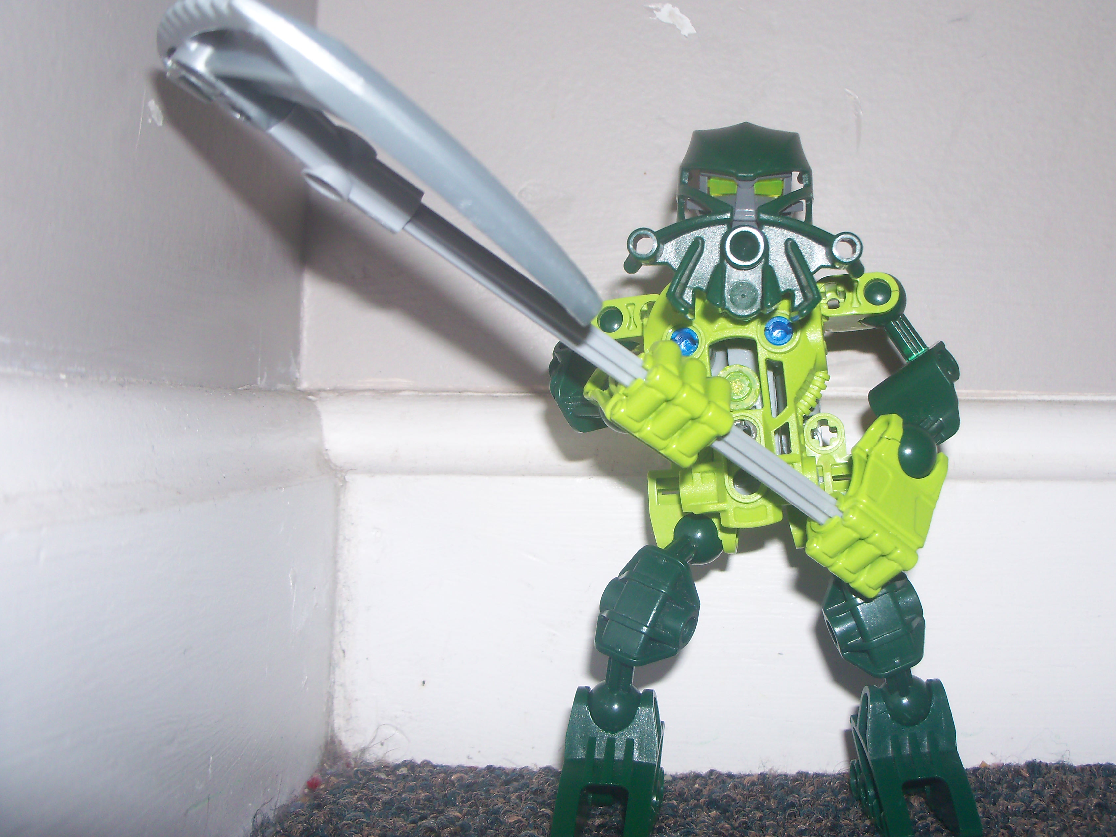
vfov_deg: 35.1
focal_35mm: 41
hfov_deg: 45.6
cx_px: 650
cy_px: 433
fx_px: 1322
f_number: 3
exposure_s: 1/30
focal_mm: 6.3
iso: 64
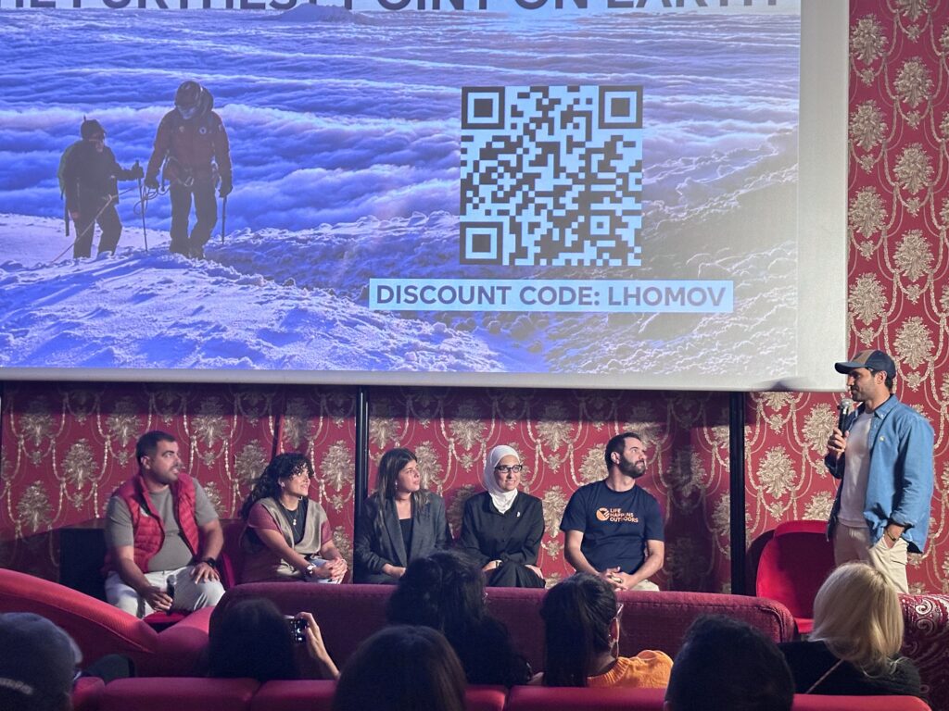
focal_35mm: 48
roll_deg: -1.4
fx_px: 1316
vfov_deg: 30.3
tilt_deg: +2.9
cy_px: 356
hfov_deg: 39.7
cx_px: 474
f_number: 1.78
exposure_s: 1/30
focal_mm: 6.86
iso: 500
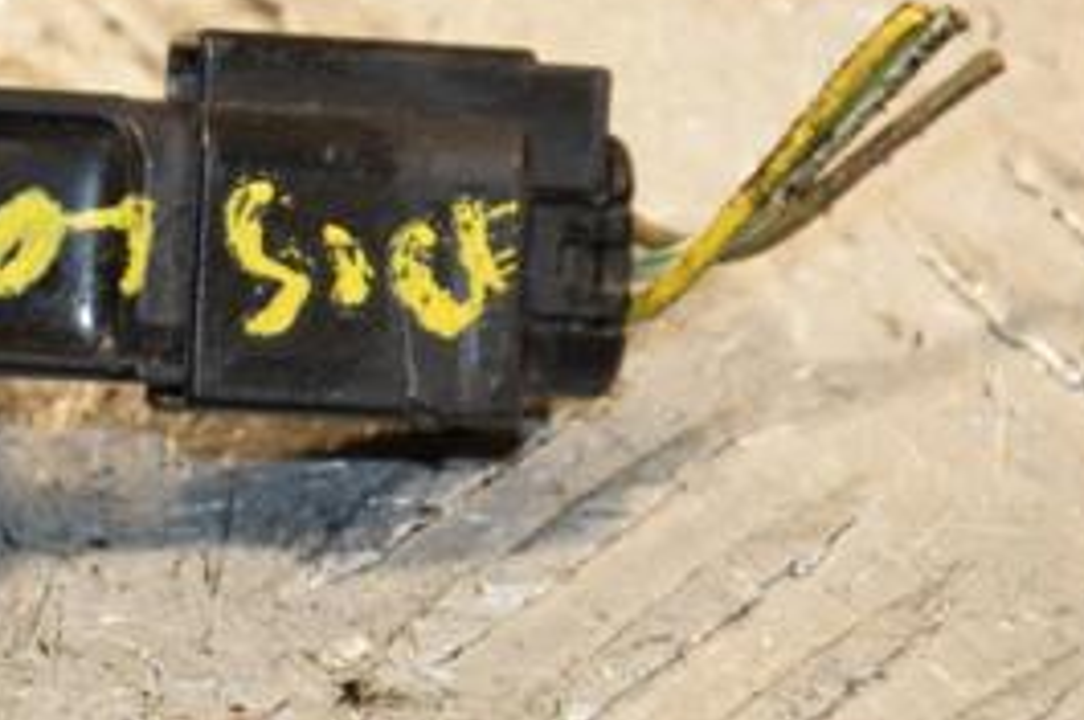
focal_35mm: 357
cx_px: 147
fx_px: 10740
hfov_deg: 5.8
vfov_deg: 3.8
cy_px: 299
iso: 800
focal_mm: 105
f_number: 7.1
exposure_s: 1/200
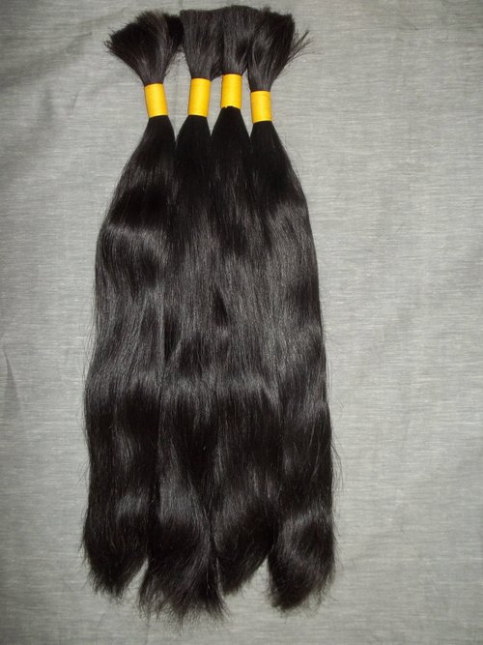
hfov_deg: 42.9
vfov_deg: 55.4
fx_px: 614
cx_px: 242
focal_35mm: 33
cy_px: 322
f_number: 3.3
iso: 160
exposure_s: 1/30
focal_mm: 5.9
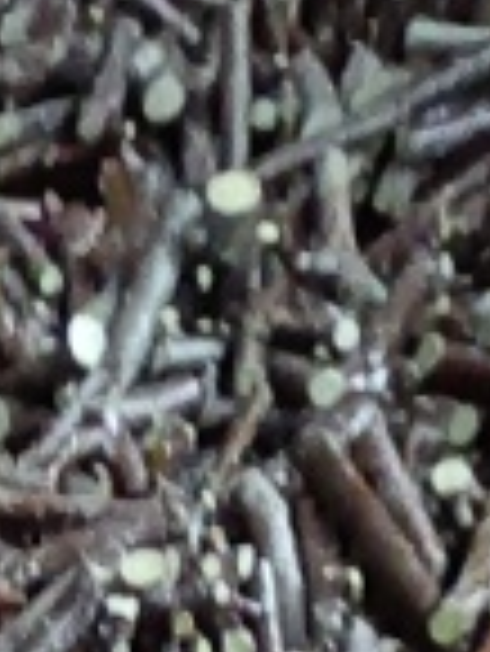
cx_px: -679
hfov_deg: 7.3
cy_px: 2251
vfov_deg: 8.1
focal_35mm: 191
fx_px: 3600
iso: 3660
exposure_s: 1/33.3
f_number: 1.8
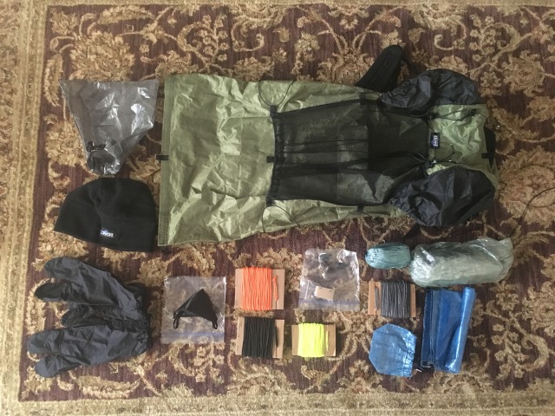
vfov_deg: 48.2
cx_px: 278
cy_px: 208
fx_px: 465
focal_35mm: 29
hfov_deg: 61.7
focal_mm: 4.15
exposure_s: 1/15
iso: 320
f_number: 2.2
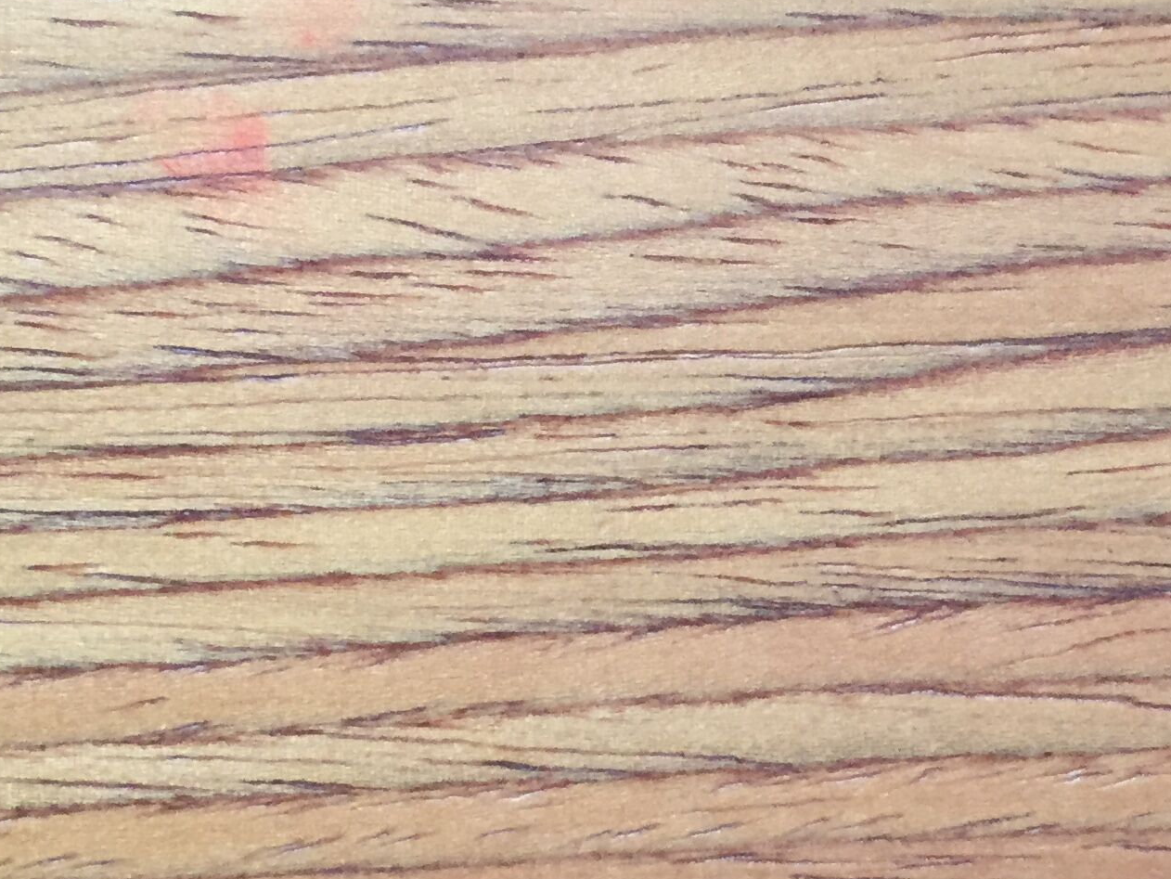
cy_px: 485
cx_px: 851
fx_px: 2538
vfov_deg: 19.6
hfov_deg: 25.7
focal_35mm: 75
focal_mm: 4.15
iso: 160
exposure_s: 1/33
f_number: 2.2
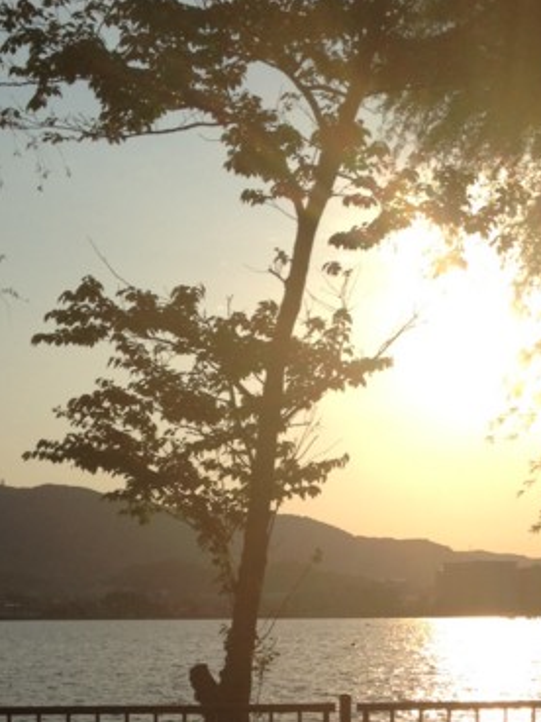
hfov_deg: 19.3
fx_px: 1584
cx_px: 367
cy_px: 655
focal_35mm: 76
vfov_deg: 24.9
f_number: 2.4
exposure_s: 1/1104
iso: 64
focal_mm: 4.28
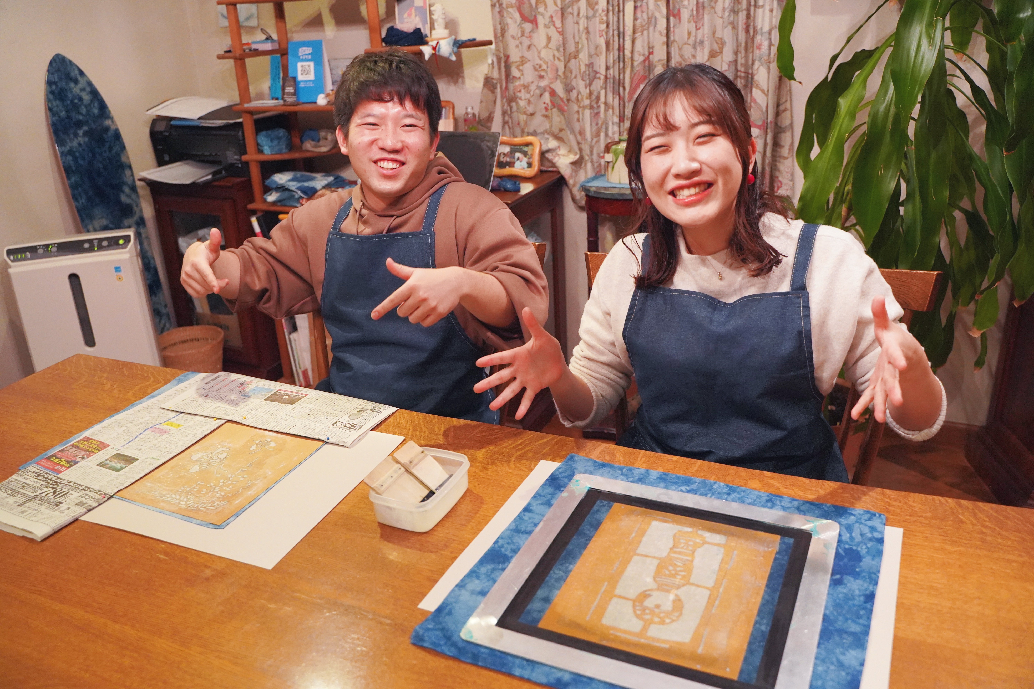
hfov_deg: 63.7
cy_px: 344
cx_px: 517
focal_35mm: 29
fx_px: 833
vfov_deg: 45.0
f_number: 4
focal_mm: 29
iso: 6400
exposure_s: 1/160
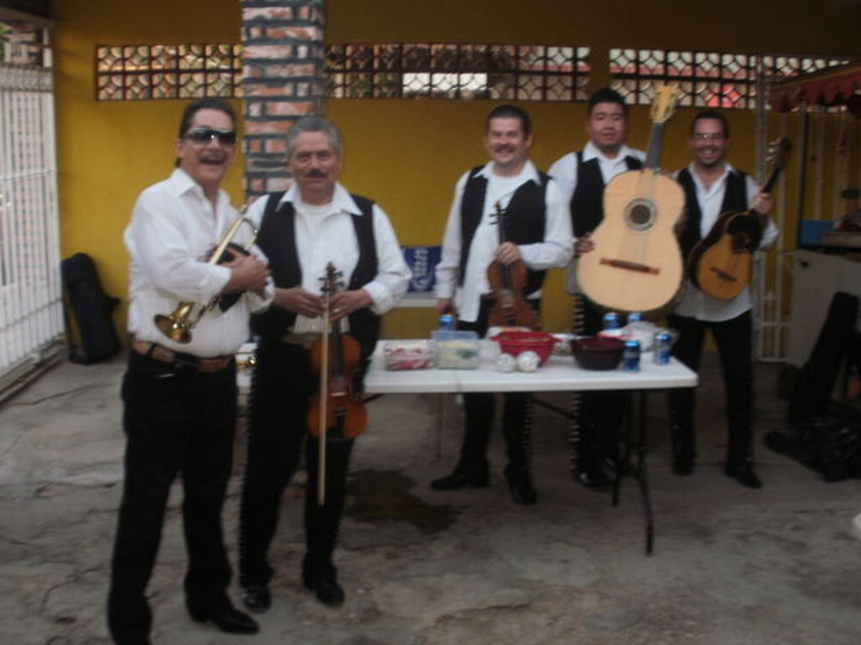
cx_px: 424
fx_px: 1119
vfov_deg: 32.2
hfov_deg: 42.1
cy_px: 320
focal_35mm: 45
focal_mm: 7.7
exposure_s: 1/30
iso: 125
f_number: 4
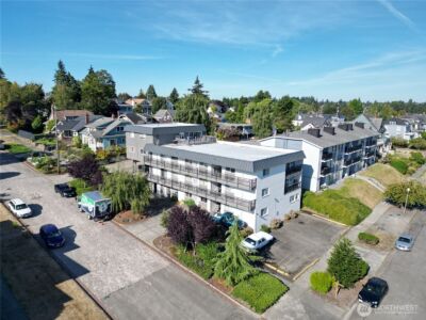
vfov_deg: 56.8
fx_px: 295
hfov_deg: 71.6
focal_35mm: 24
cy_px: 160
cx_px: 213
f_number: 1.7
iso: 120
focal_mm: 6.72
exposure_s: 1/2500
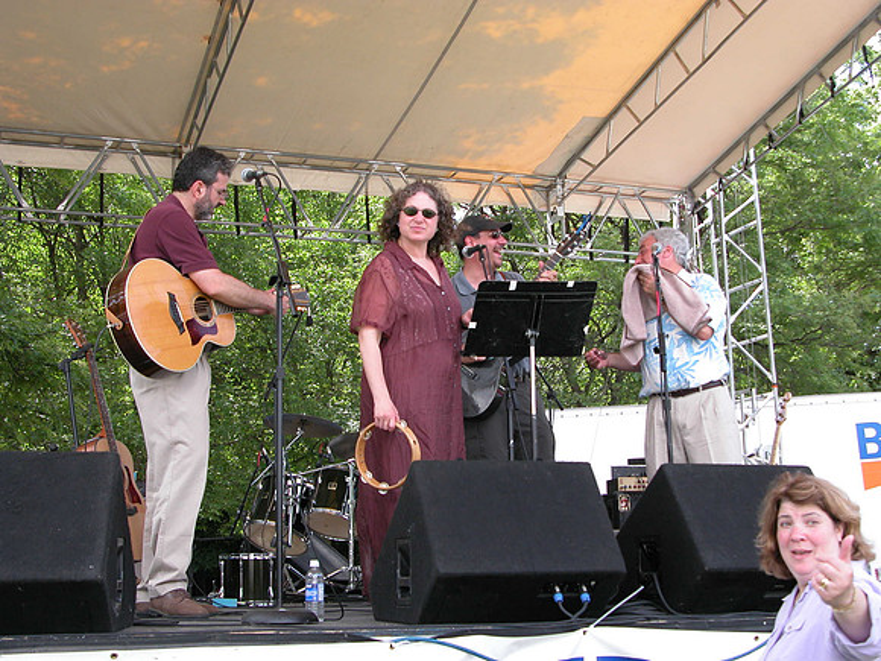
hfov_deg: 35.5
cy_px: 330
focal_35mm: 54
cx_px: 440
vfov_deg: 27.0
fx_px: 1374
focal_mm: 13.7
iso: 100
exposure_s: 1/104
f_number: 3.9
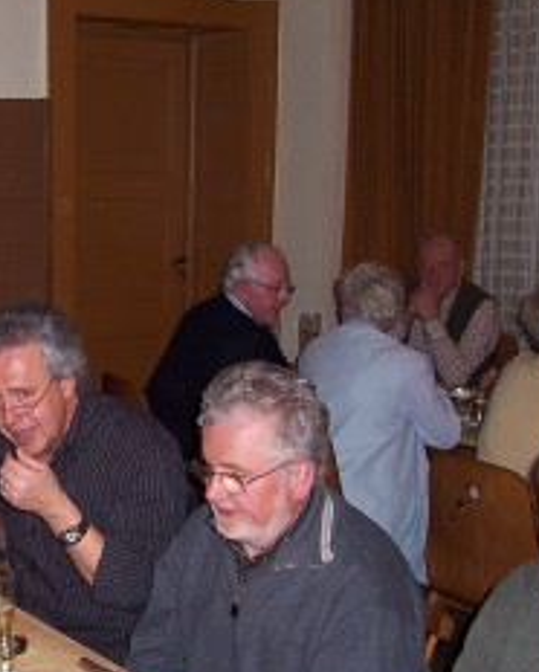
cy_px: 379
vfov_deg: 30.9
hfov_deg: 23.8
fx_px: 1215
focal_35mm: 61
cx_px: -12
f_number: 2.7
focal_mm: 5.6
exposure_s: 1/60
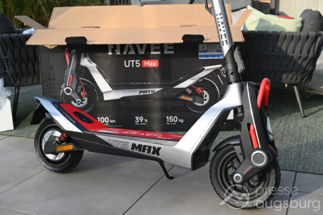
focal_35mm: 43
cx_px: 162
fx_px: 386
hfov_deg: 45.4
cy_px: 108
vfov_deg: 31.2
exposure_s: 1/125
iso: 100
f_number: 7.1
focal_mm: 43
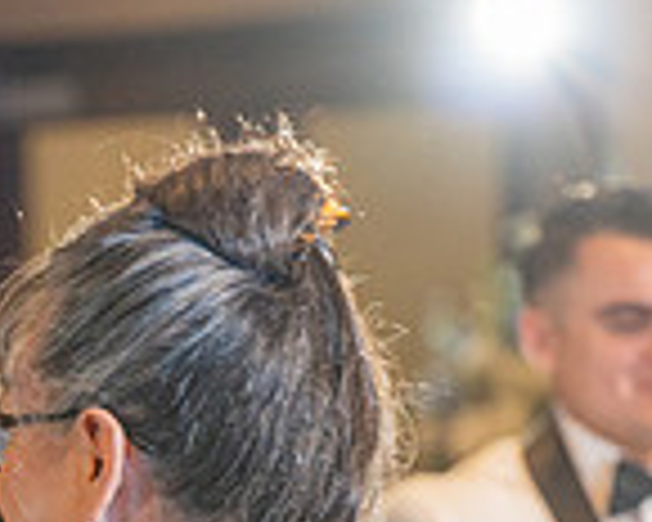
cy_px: 776
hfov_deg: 6.5
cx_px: -288
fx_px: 5635
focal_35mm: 292
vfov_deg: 5.3
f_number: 2.8
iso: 1000
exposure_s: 1/125
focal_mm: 78
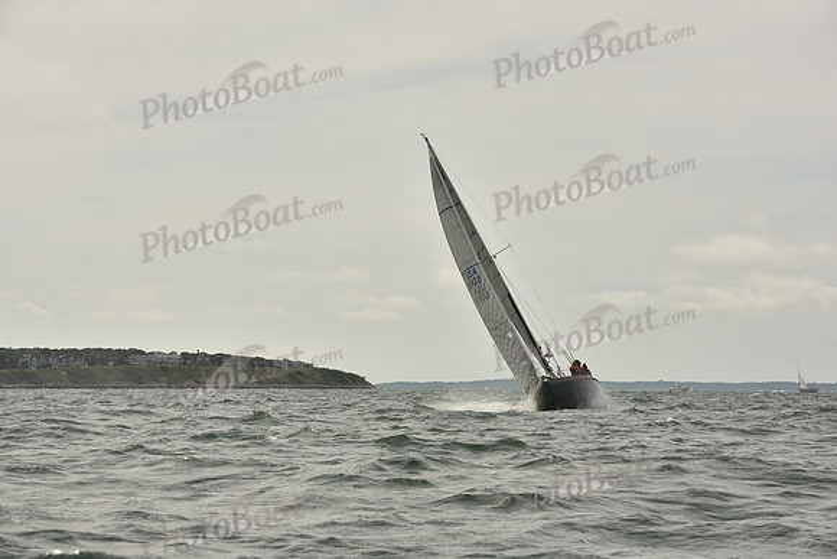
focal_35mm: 120
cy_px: 280
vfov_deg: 11.4
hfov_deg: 17.1
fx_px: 2791
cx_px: 418
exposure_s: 1/1250
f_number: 10
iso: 320
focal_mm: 120
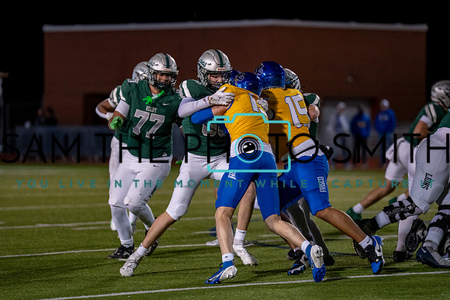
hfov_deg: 8.8
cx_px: 238
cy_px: 148
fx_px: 2911
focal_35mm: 233
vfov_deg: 5.9
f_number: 2.8
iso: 3200
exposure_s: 1/1000
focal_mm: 200
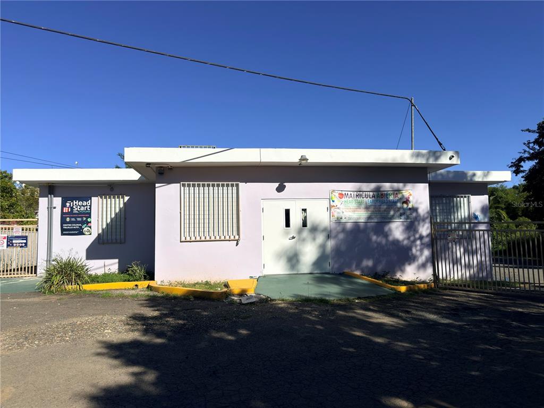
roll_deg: +2.1
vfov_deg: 56.8
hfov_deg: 71.6
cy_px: 204
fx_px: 377
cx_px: 272
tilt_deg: +4.4
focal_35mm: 24
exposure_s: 1/9615
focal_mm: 6.76
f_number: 1.78
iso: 64
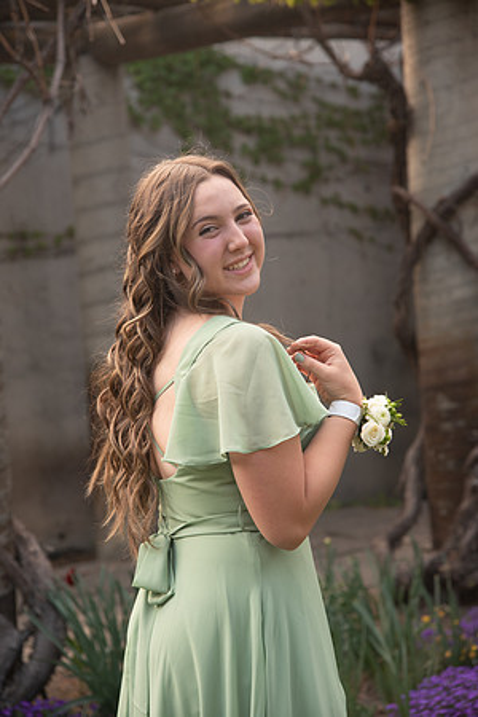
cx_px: 239
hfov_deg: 14.9
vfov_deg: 22.1
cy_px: 358
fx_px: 1832
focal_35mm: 92
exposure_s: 1/125
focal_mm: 92
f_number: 5
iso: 400
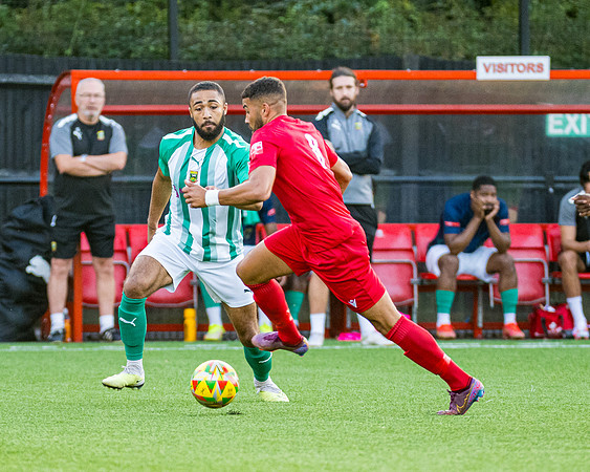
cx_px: 235
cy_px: 239
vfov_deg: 2.5
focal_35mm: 614
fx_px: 10717
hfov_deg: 3.2
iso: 1250
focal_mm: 210
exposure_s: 1/800
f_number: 2.8
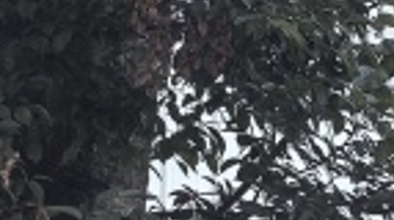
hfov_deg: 7.6
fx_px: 2974
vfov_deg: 4.2
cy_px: 43
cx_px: 55
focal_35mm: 285
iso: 160
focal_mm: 5.75
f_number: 2
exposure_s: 1/100
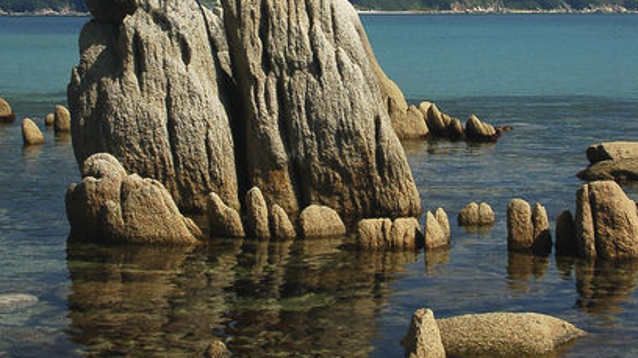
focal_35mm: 97
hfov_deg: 22.0
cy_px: 42
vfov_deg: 12.4
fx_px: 1640
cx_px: 303
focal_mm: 28
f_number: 11
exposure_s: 1/125
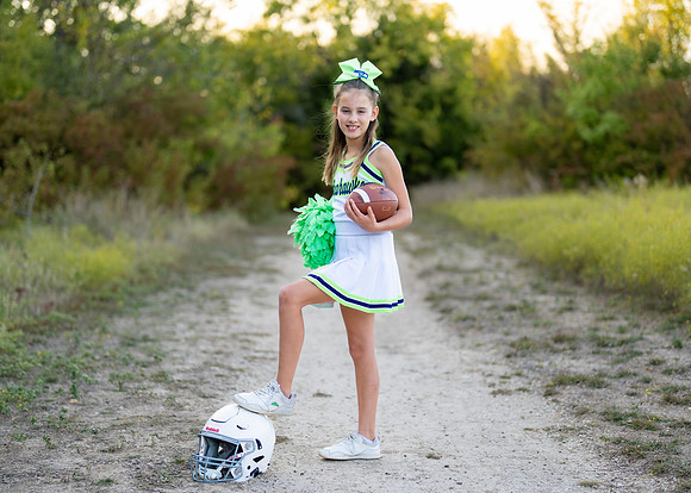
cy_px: 259
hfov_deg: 32.9
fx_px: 1169
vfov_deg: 23.8
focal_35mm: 60
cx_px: 337
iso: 100
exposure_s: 1/1000
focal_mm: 50
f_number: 1.2
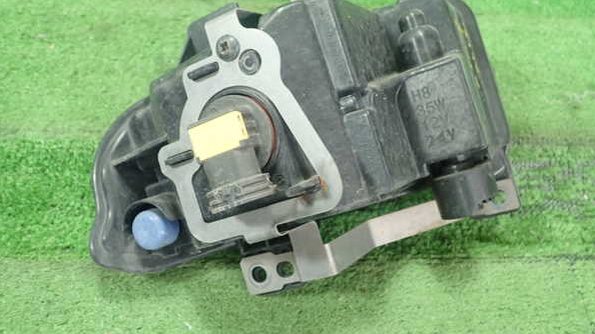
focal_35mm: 33
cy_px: 152
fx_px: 521
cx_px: 300
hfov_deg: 59.5
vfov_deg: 35.6
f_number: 2.3
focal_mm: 5.5
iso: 640
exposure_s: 1/125
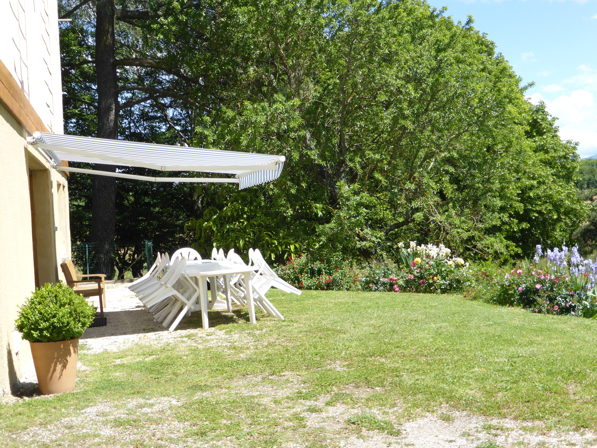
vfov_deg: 32.9
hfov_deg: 42.9
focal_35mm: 44
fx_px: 759
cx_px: 298
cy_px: 224
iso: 100
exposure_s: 1/400
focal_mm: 7.9
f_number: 4.1
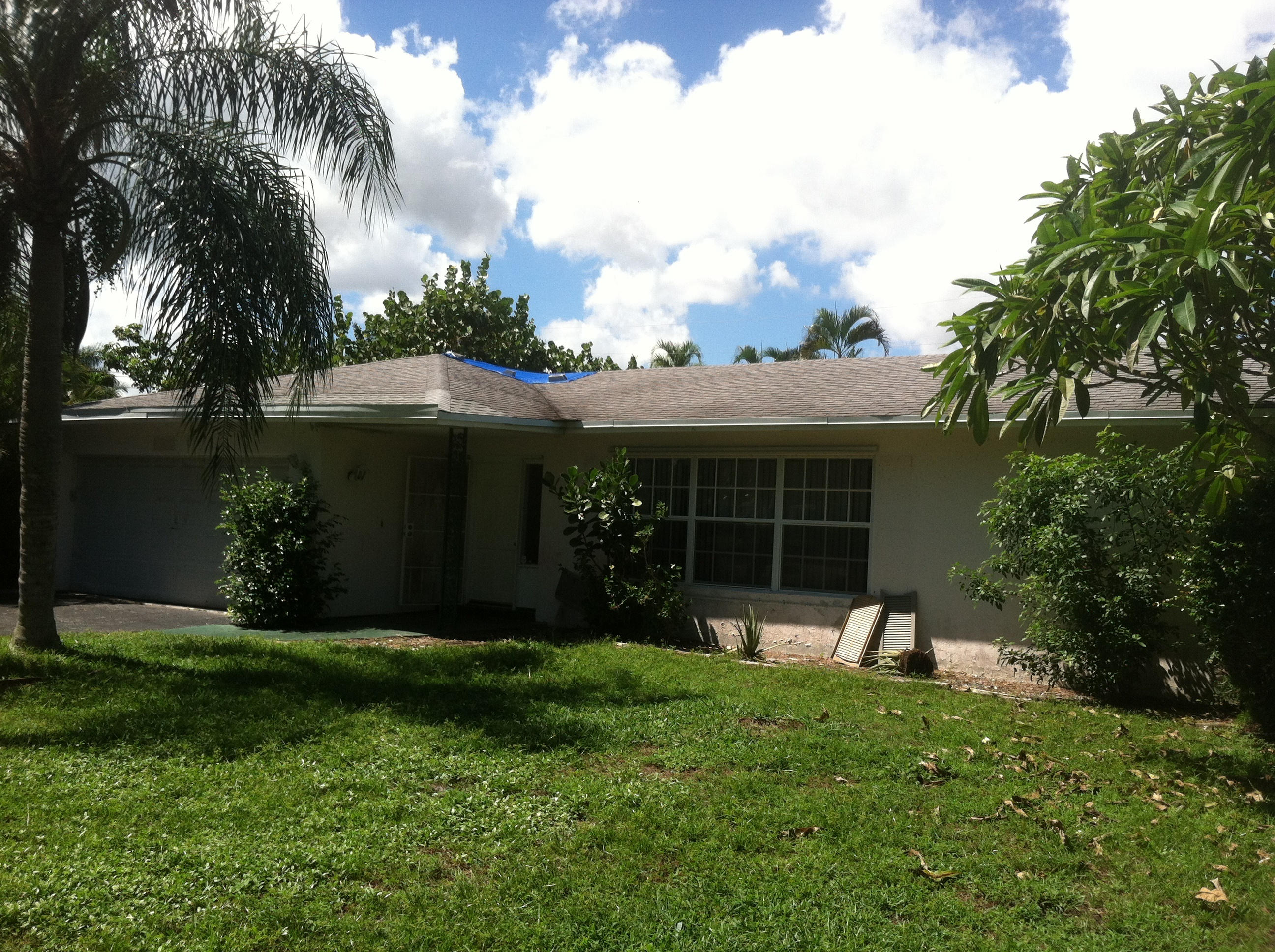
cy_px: 476
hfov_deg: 52.7
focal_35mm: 35
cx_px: 638
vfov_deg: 40.6
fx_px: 1287
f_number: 2.8
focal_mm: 3.85
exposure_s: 1/1034
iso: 80
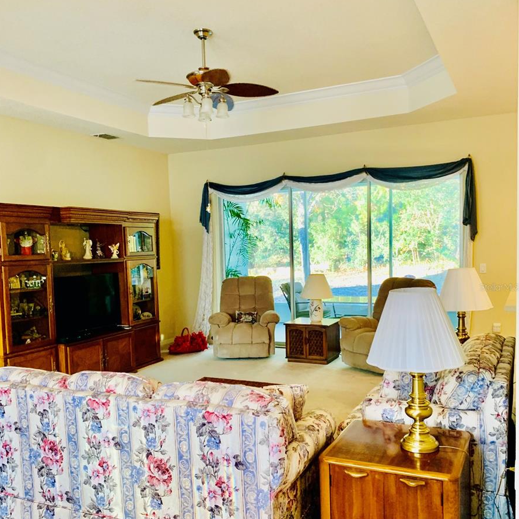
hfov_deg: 52.5
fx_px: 526
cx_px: 259
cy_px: 287
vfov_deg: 52.4
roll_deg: +2.1
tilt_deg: -2.9
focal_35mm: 31
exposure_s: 1/60
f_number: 1.8
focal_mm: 4.25
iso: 160
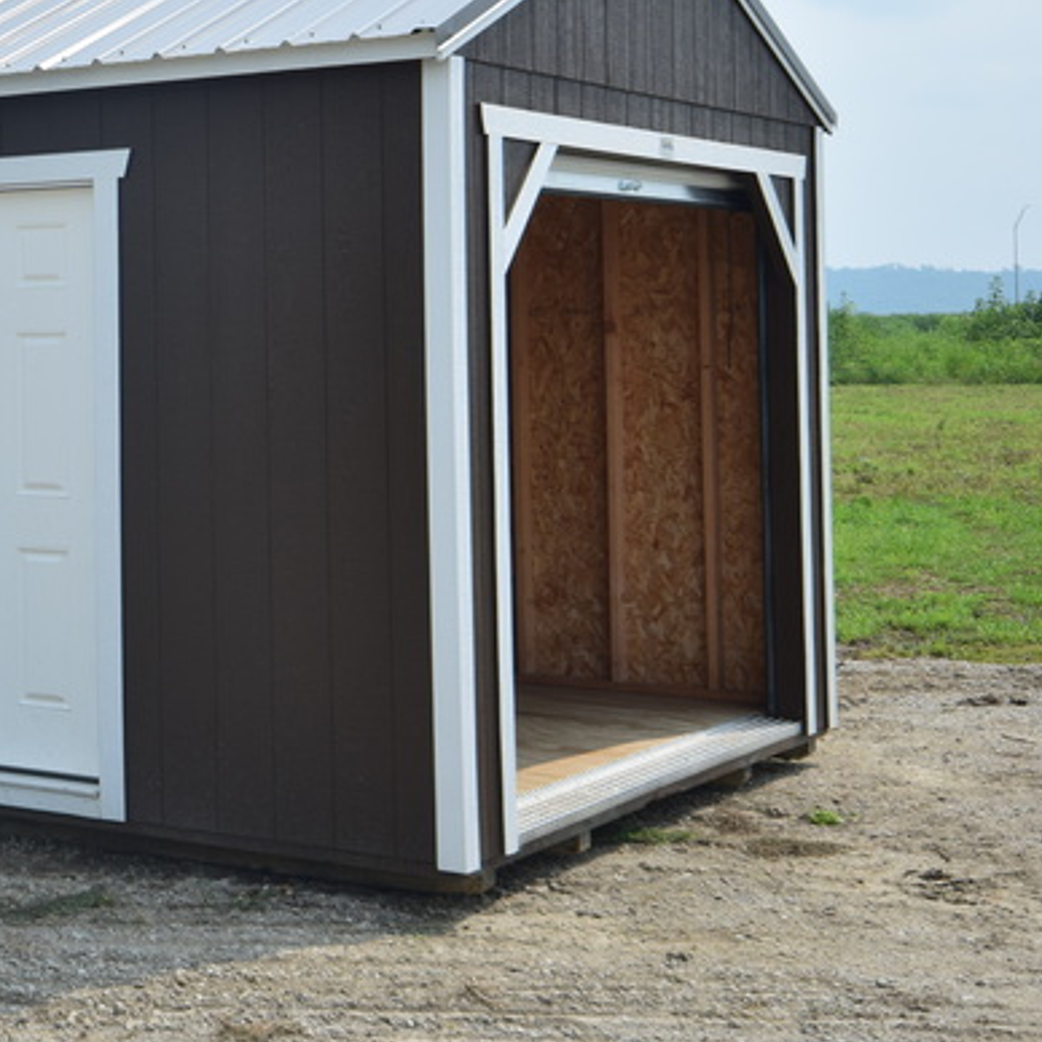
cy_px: 306
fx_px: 2418
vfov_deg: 24.1
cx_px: -150
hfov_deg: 22.7
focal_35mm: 71
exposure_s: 1/500
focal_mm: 24
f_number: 8
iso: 200
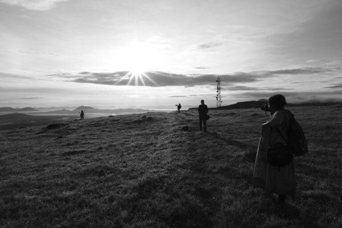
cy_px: 114
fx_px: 256
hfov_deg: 67.4
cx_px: 171
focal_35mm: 27
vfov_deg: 47.9
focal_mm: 18
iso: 640
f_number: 22
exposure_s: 1/250
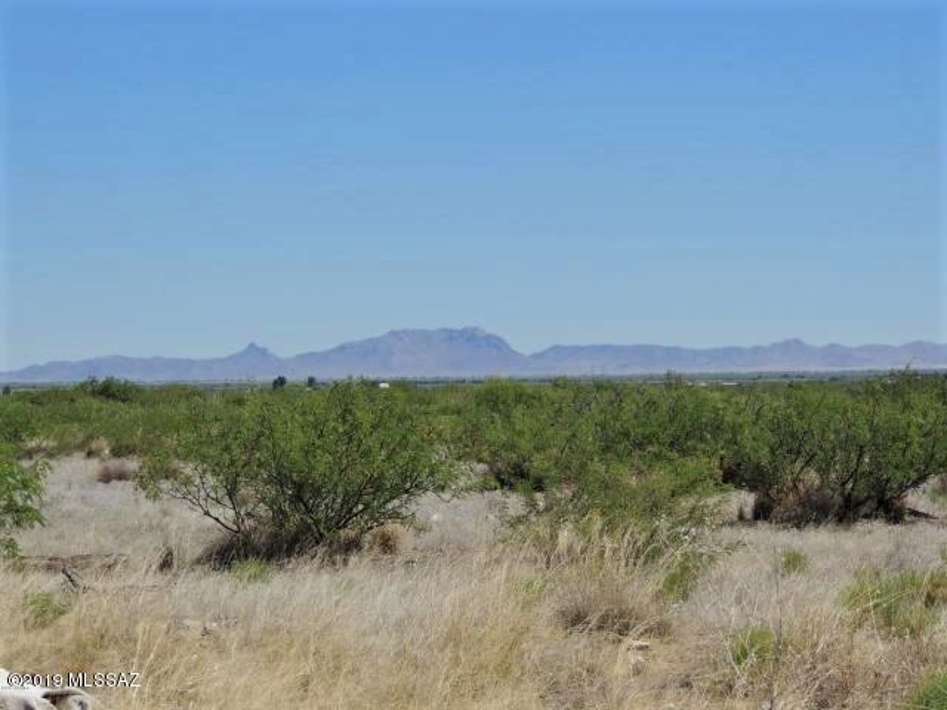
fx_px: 2873
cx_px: 474
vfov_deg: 14.1
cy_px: 355
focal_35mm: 105
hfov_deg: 18.7
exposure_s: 1/1000
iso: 100
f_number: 4.2
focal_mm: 18.7
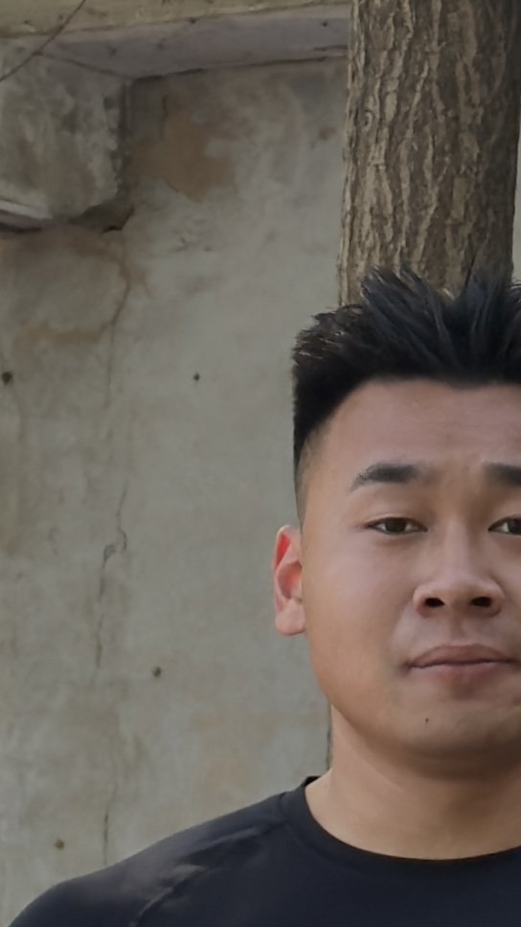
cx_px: 525
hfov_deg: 9.3
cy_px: 1658
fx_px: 3195
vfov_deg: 14.5
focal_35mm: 130
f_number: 1.78
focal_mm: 6.76
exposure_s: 1/1368
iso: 100
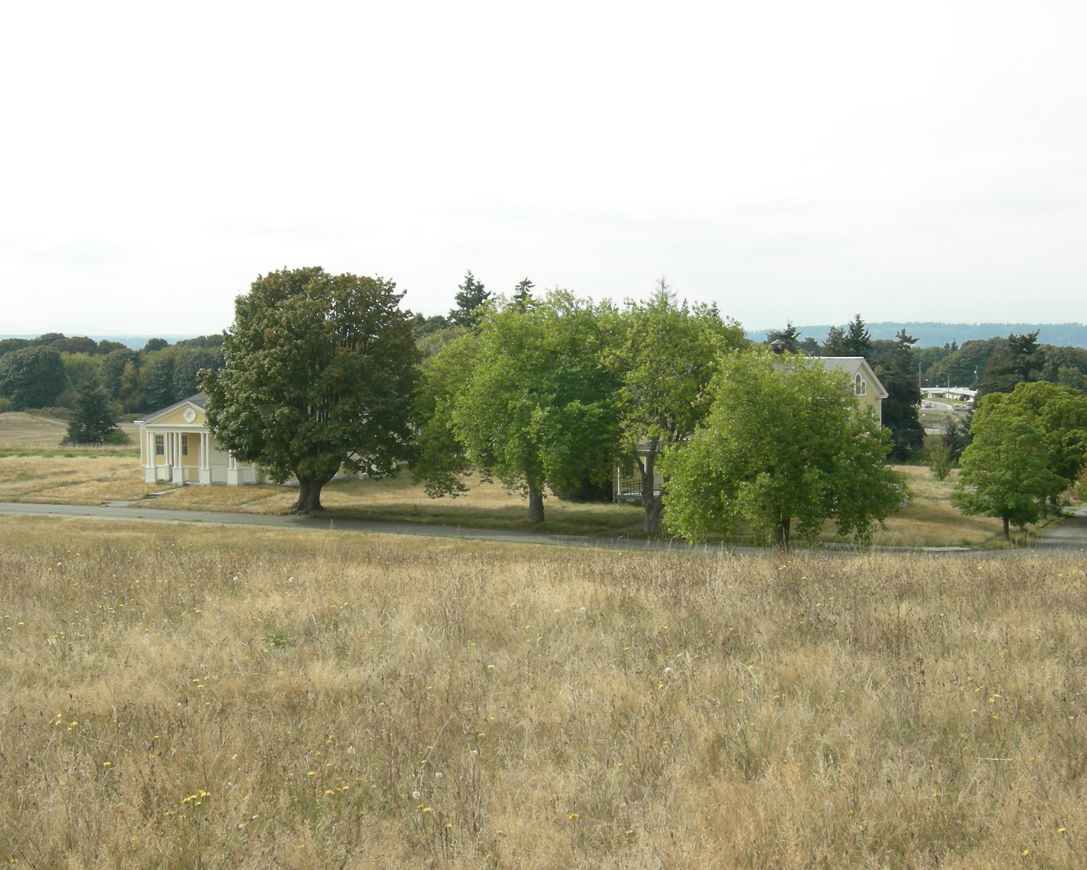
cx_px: 555
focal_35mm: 60
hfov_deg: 31.5
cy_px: 434
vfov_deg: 25.4
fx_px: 1930
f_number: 5.9
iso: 64
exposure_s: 1/182
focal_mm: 11.9
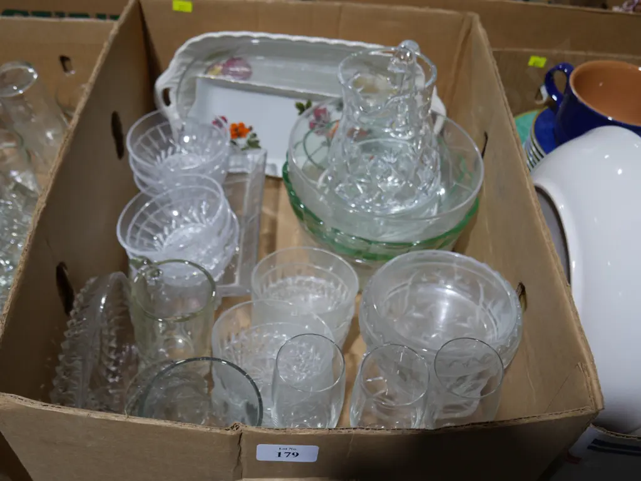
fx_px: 630
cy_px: 240
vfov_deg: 41.8
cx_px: 320
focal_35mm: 34
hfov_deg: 53.9
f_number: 4
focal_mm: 17
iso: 200
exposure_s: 1/80
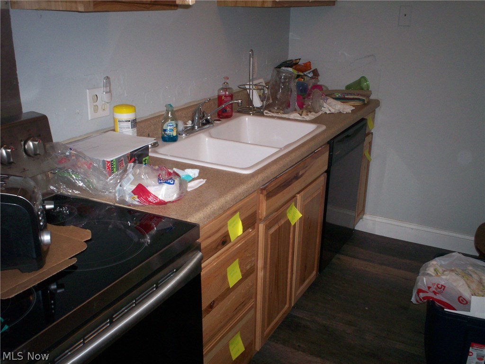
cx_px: 242
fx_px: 504
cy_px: 182
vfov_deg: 39.7
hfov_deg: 51.4
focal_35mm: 36
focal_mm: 6
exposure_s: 1/60
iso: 140
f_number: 4.5
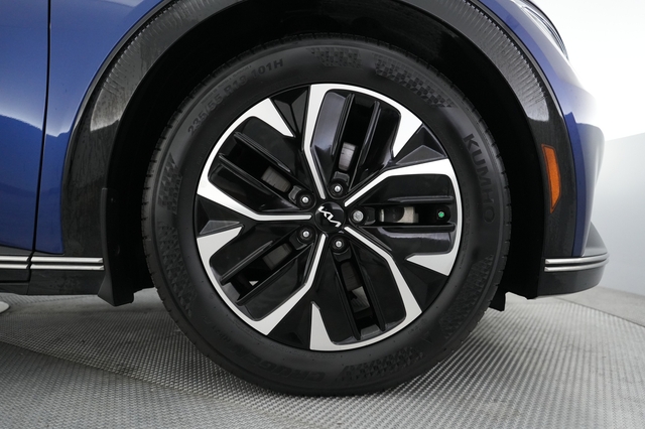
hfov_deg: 71.5
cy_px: 214
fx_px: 448
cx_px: 322
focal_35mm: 25
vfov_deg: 51.2
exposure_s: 1/160
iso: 4000
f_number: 2.8
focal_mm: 25
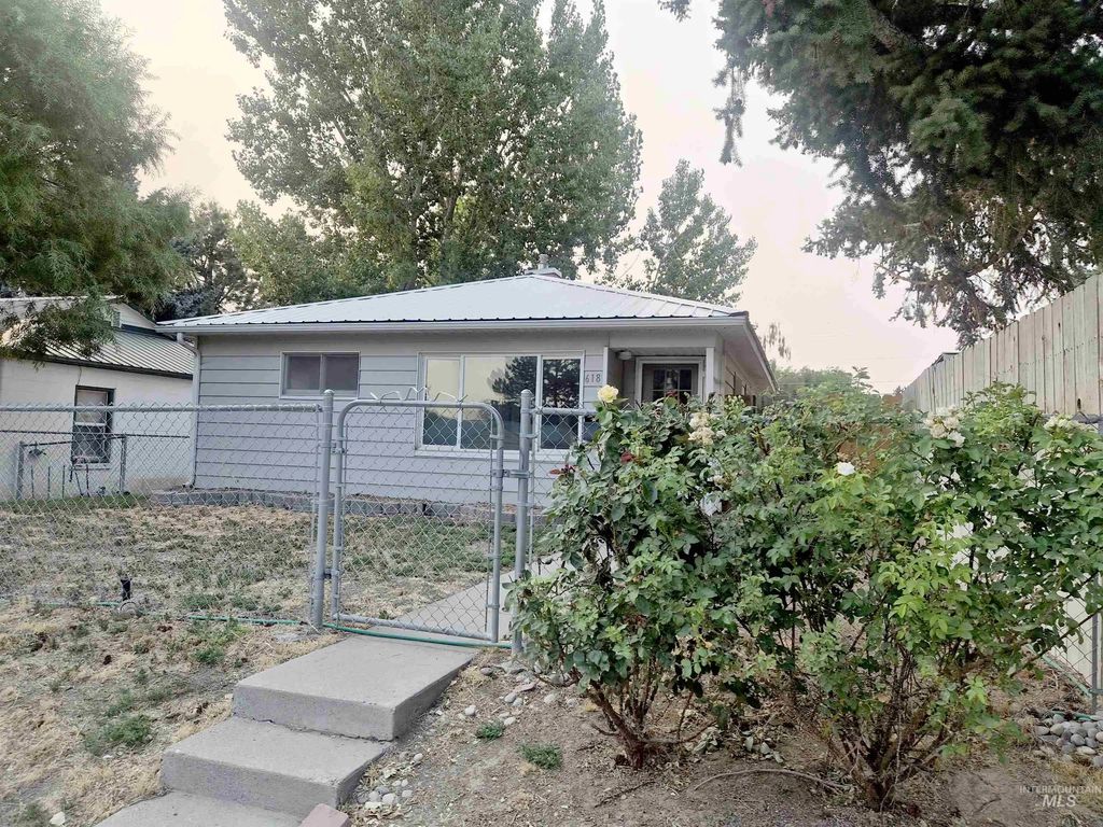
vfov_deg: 58.9
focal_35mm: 23
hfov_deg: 73.9
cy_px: 414
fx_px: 733
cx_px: 552
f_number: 1.8
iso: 80
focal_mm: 5.4
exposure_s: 1/1412
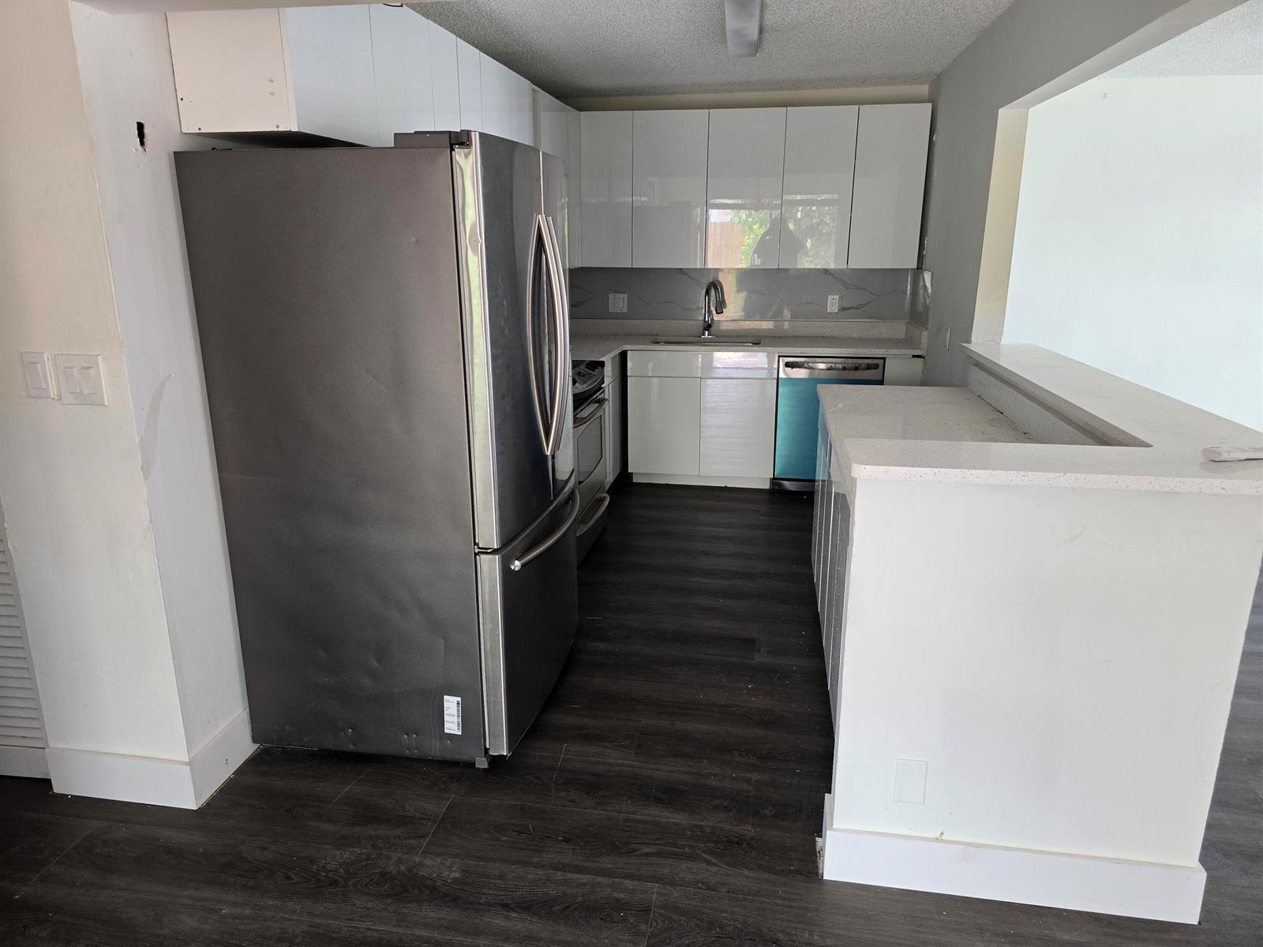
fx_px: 839
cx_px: 632
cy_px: 474
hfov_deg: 73.9
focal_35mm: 23
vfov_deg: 58.9
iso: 250
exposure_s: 1/120
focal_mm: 6.3
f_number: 1.7
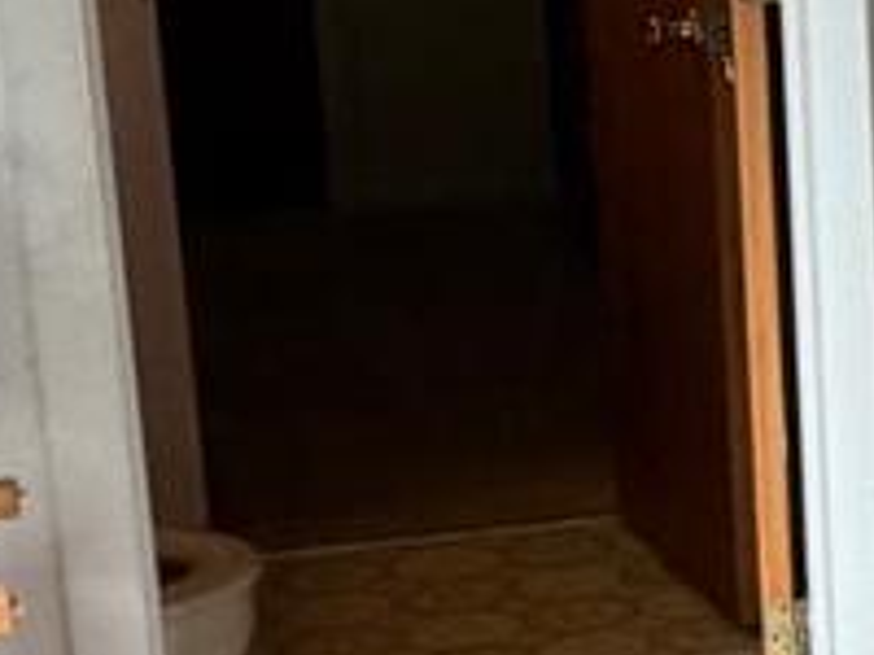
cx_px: 1927
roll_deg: -3.0
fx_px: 2550
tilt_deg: -12.3
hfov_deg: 14.6
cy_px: 253
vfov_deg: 14.6
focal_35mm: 101
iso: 250
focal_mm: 2.22
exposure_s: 1/121
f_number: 2.2
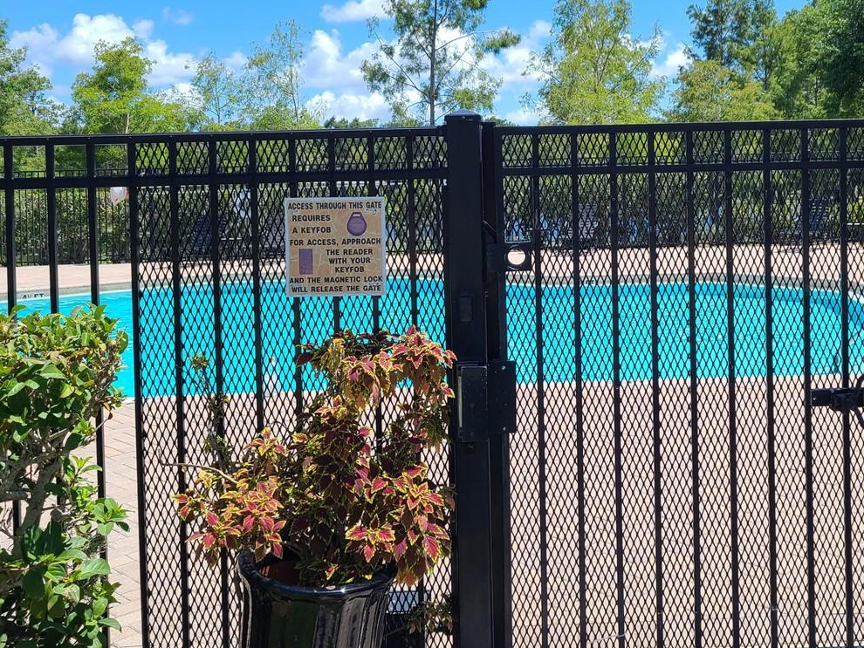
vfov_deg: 34.0
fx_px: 1049
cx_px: 565
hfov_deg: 44.2
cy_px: 201
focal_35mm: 42
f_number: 1.8
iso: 40
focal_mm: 5.4
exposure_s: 1/1814
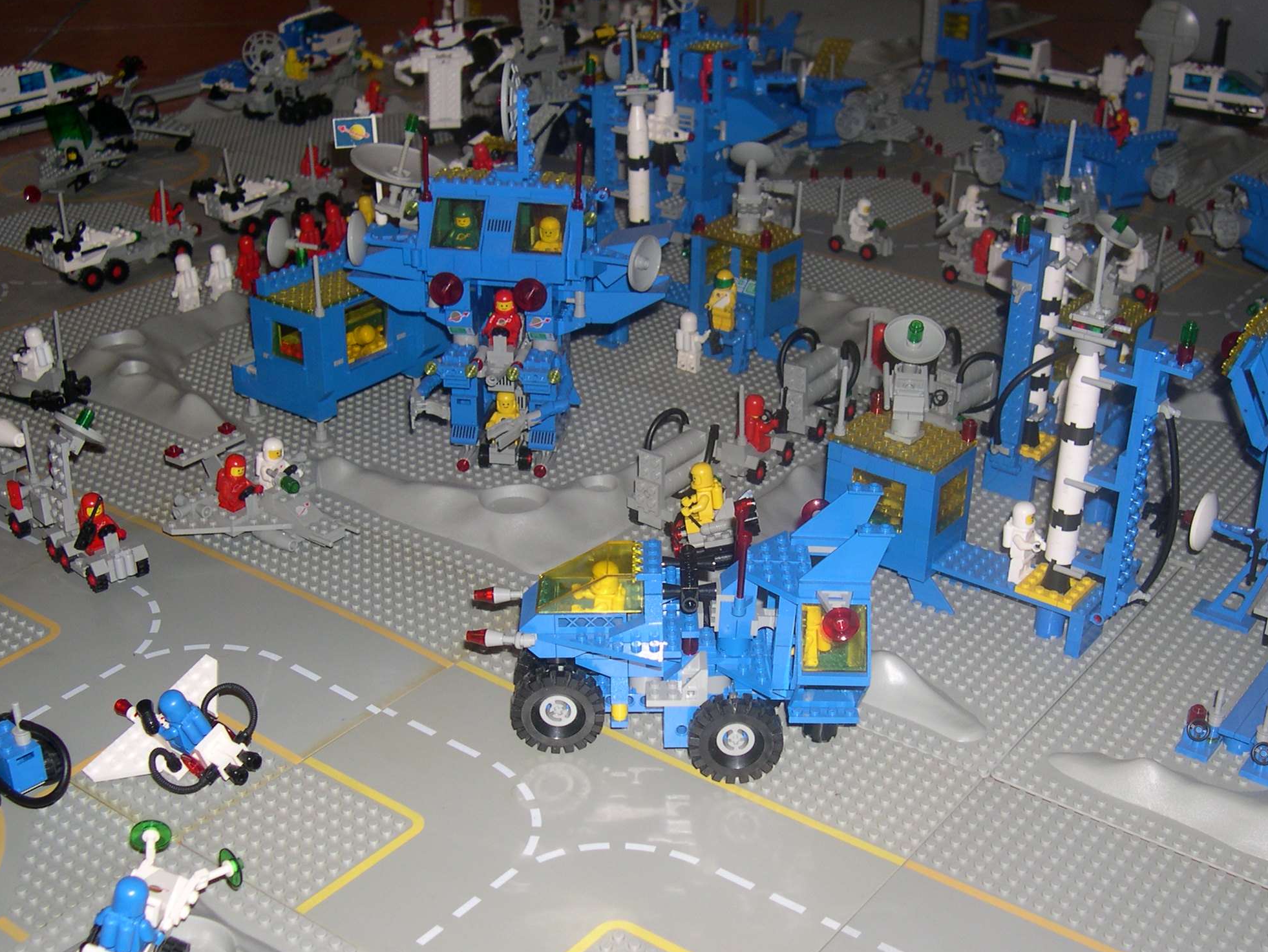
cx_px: 670
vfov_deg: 32.8
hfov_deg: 42.9
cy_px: 543
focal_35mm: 44
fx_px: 1612
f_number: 2.8
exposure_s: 1/60
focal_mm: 8
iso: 100
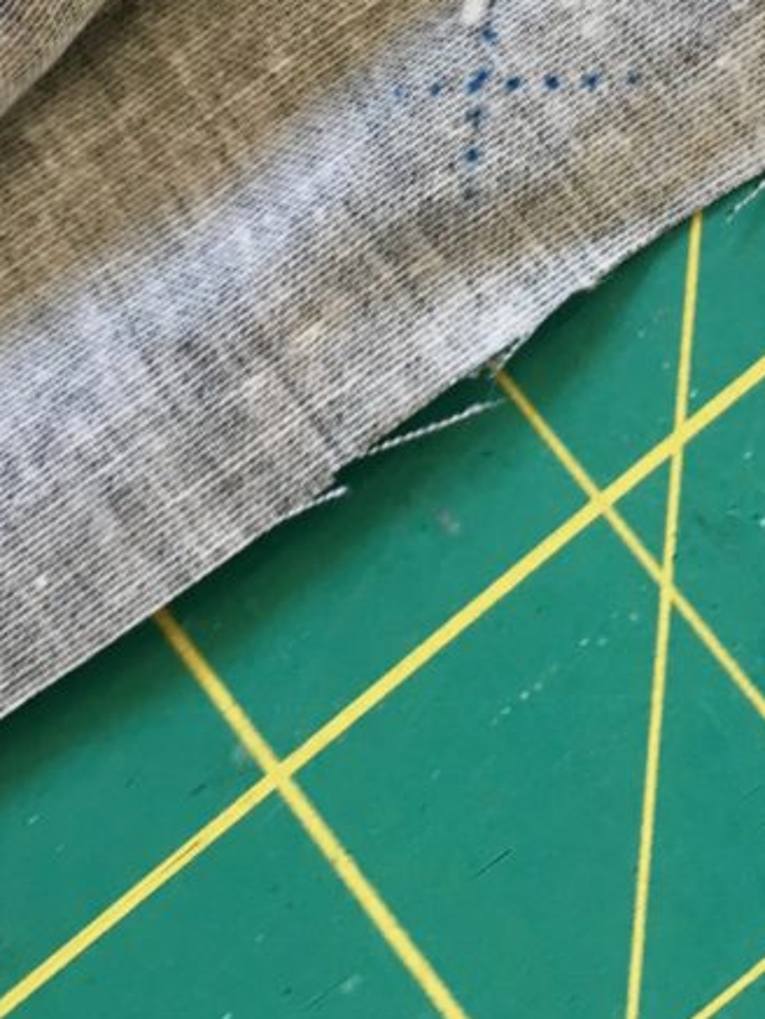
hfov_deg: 21.5
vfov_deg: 26.9
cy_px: -14
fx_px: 2003
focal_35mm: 68
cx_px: 515
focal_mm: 4.15
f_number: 2.2
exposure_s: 1/30
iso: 50
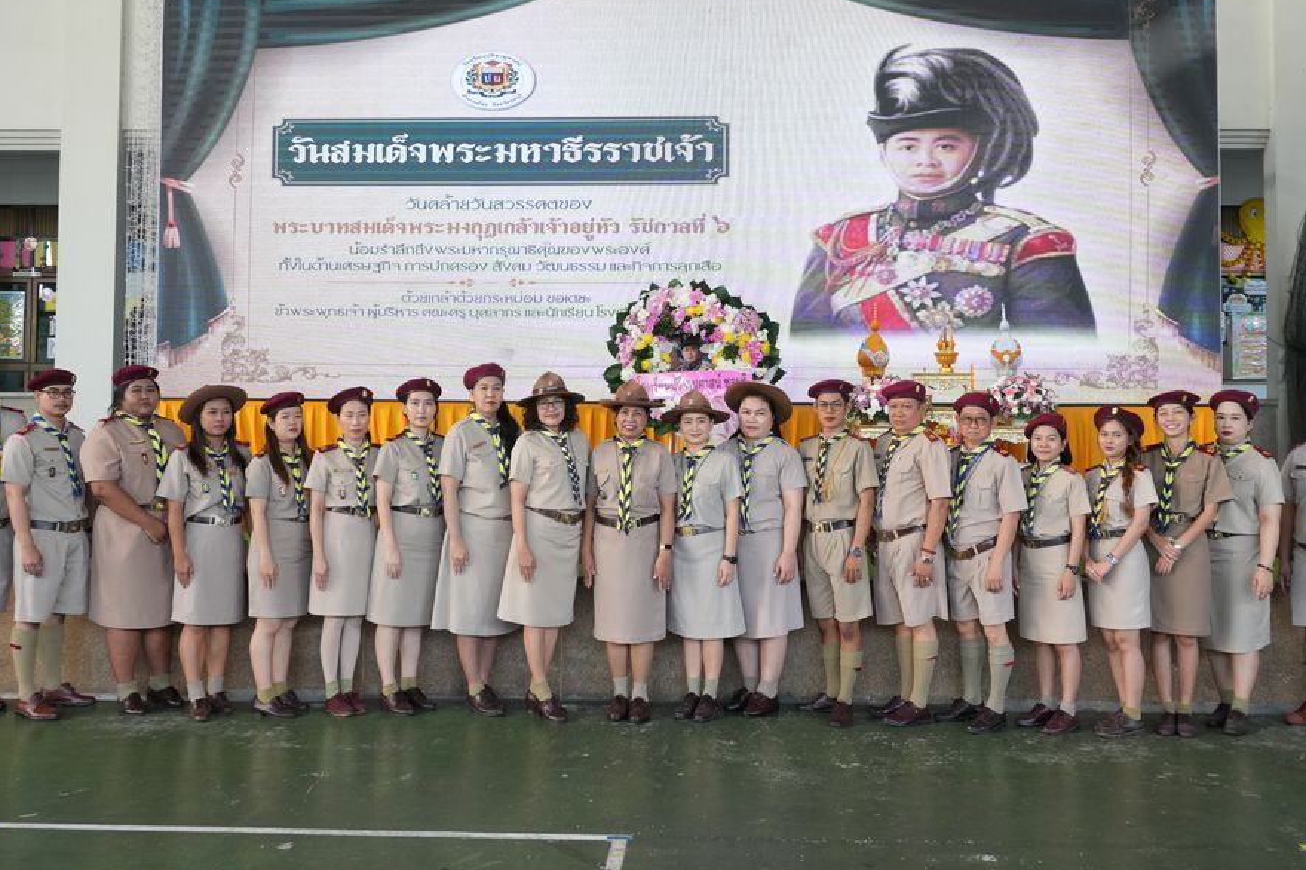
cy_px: 359
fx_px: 1363
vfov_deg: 35.3
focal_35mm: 38
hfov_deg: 51.2
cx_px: 671
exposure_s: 1/160
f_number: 5.6
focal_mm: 21
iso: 1000
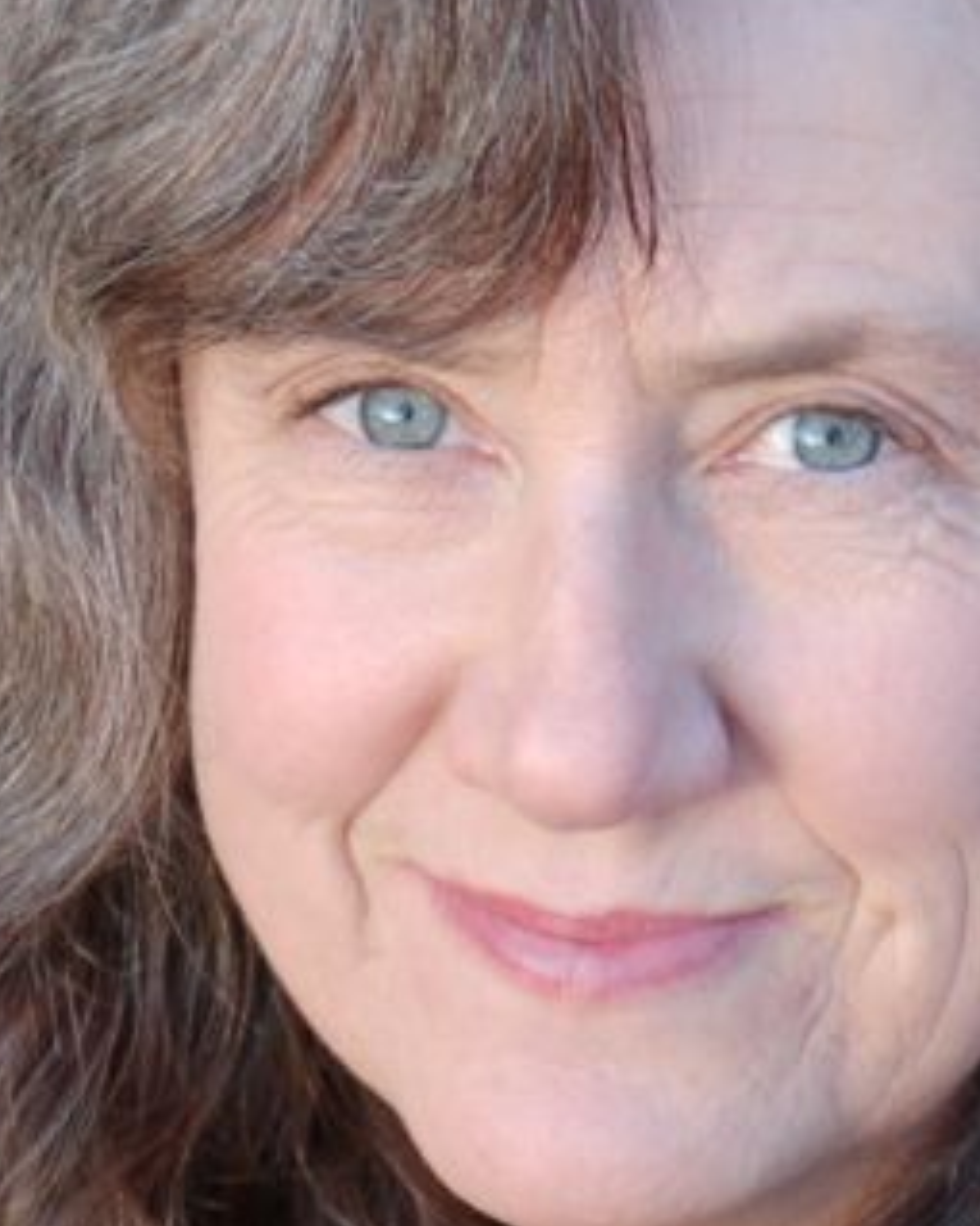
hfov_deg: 3.4
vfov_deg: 4.3
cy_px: 794
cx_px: 615
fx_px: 16359
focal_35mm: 451
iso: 400
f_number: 5.6
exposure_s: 1/60
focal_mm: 80
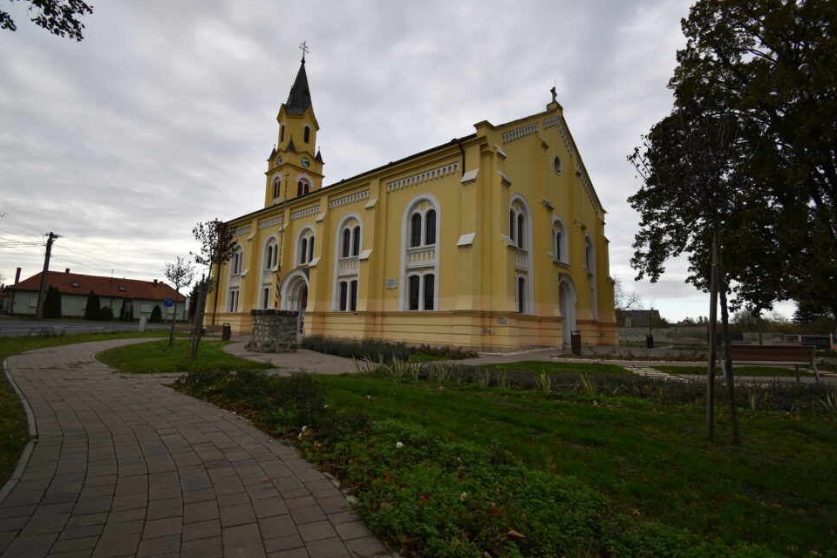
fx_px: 372
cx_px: 403
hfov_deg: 96.7
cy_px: 273
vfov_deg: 73.7
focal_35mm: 16
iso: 100
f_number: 5
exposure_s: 1/200
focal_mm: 10
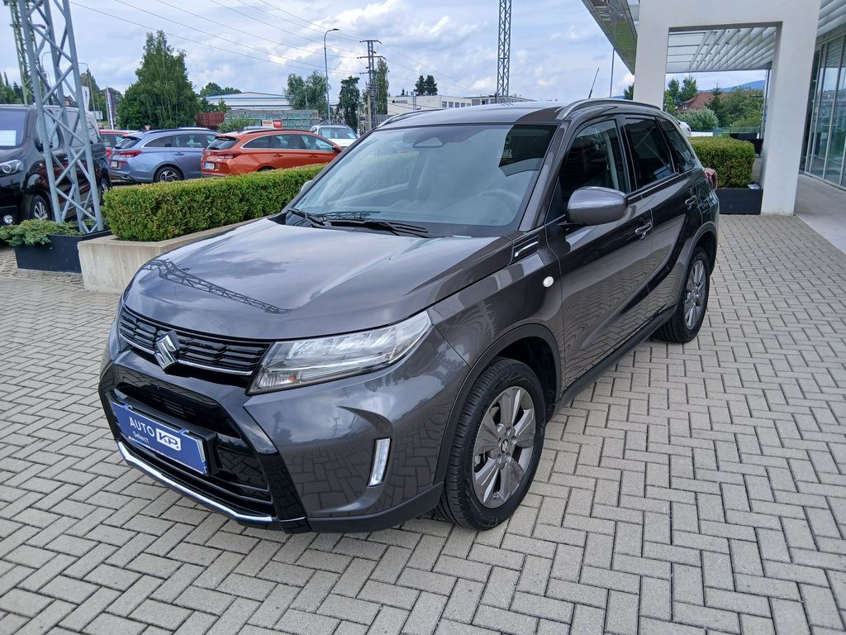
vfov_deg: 53.1
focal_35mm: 26
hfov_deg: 67.3
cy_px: 318
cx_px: 423
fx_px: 635
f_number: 1.8
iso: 20
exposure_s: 1/303
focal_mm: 3.98
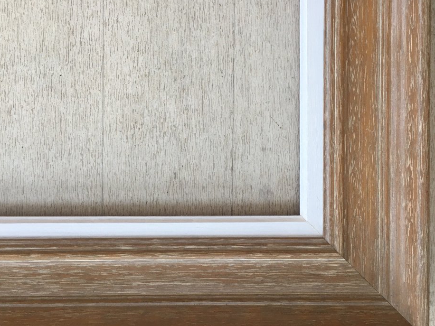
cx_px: 226
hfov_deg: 49.0
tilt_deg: -87.8
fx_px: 478
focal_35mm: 38
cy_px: 153
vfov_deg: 37.7
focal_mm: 4.15
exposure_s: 1/33
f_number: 2.2
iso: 25
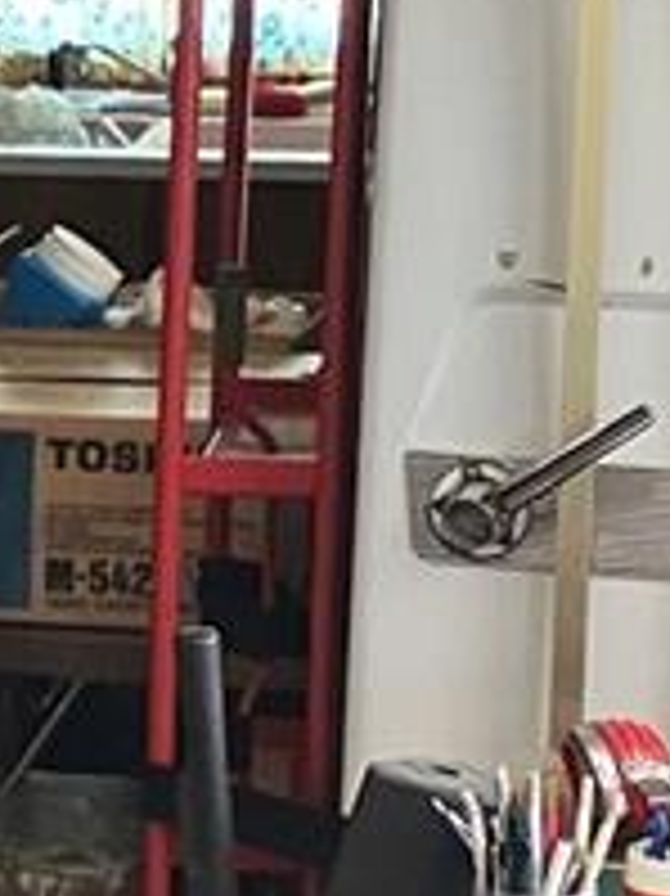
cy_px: 581
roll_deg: +0.2
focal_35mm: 169
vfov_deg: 11.7
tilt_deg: -10.7
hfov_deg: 8.3
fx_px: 4366
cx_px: -724
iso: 200
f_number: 1.8
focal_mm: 3.99
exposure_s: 1/60
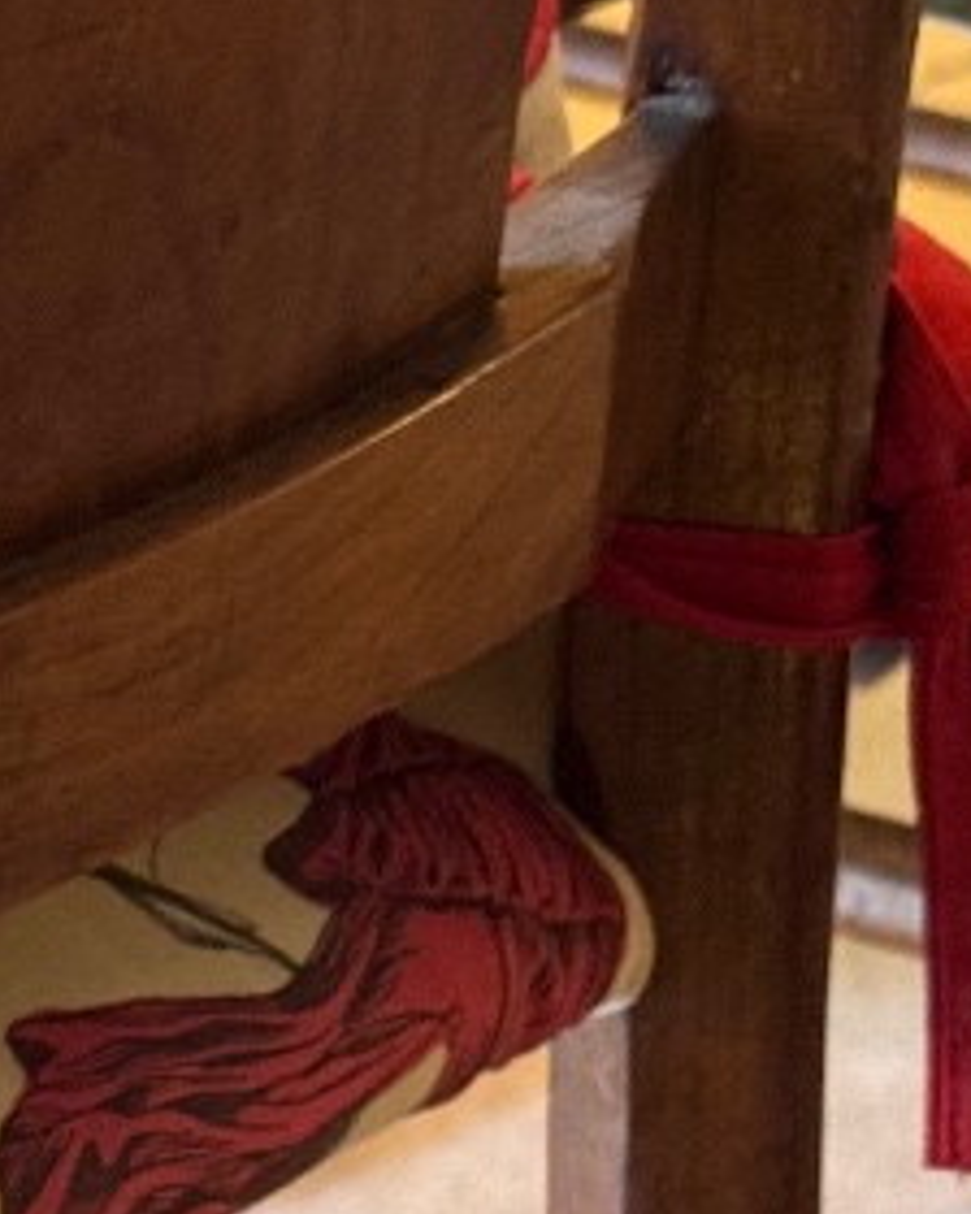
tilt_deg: -25.5
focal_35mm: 201
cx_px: -347
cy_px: 568
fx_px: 7220
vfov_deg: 9.6
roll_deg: +3.1
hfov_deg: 7.6
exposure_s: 1/33
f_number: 1.78
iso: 250
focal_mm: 6.76
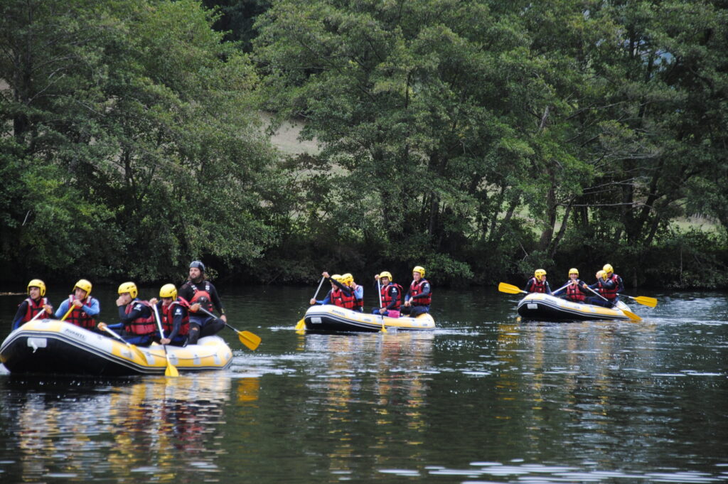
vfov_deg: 8.7
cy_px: 242
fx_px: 3182
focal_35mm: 158
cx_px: 364
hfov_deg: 13.1
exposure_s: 1/160
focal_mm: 105
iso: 200
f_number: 5.6
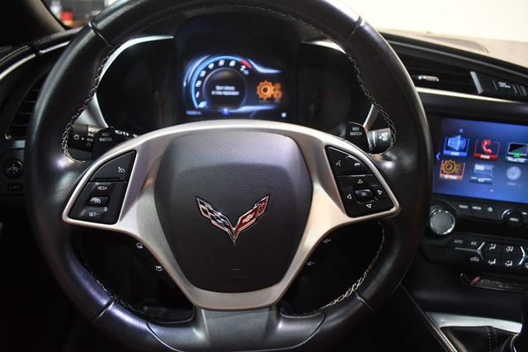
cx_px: 264
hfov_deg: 67.4
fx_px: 396
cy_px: 176
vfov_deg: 47.9
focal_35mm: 27
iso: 4500
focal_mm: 18
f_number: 3.5
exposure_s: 1/60
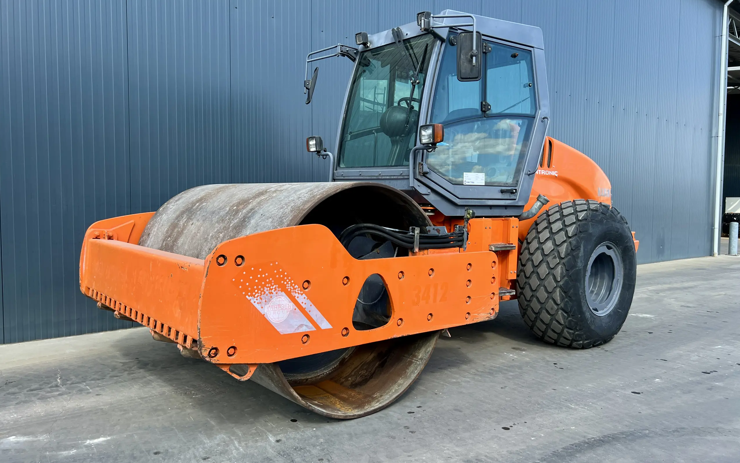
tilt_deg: -6.1
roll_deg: -2.1
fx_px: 565
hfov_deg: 66.5
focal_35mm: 28
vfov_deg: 44.5
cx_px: 364
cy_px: 238
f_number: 1.5
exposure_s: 1/820
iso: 50
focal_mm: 5.7
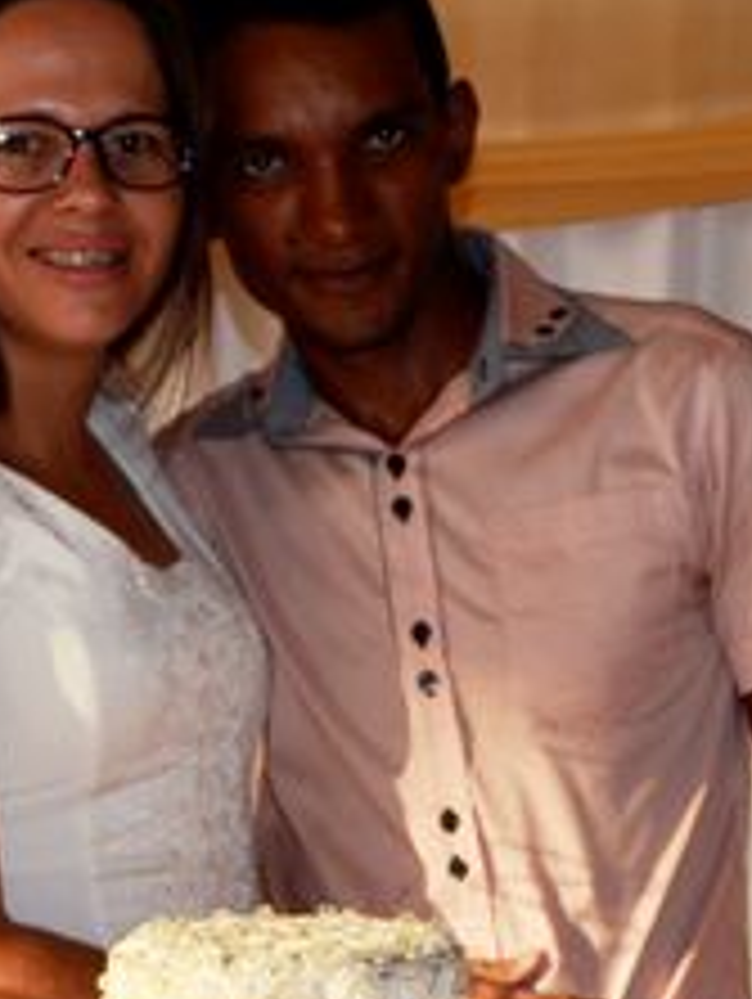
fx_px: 3296
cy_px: 1033
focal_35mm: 114
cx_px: 270
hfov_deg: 13.0
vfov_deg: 16.8
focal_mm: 22
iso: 100
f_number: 5.6
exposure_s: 1/200
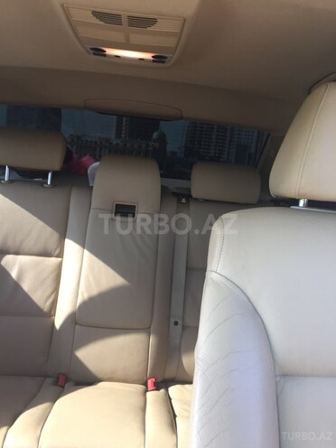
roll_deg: -5.9
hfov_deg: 48.2
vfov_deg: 61.7
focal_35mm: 29
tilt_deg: -4.2
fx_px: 375
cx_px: 168
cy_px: 224
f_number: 2.2
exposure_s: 1/100
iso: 40
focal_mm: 4.15
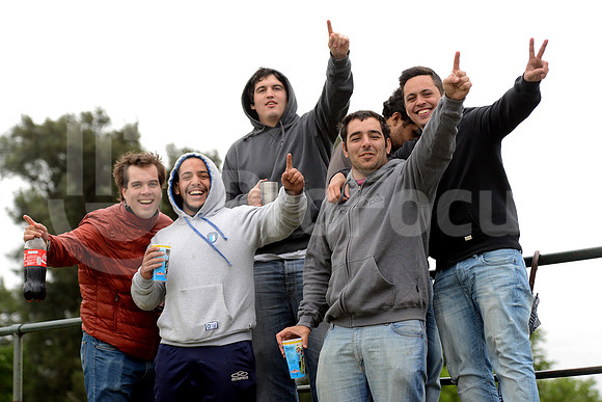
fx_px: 2425
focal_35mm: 145
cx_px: 301
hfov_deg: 14.2
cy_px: 201
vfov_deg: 9.5
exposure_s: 1/640
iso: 1250
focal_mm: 145
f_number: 4
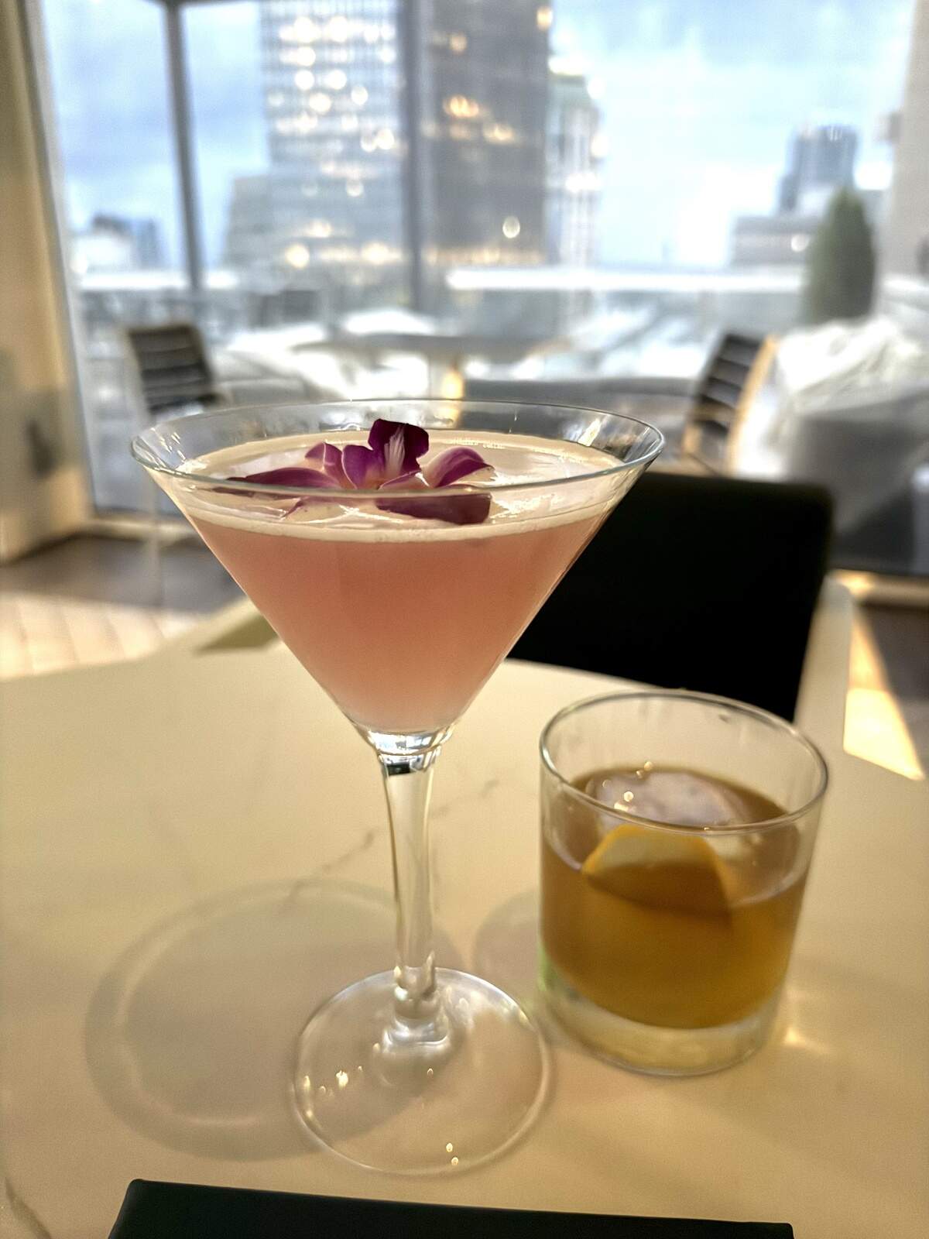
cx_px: 464
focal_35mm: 24
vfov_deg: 71.6
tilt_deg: -21.1
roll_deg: +0.1
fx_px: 859
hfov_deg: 56.8
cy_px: 620
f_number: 1.78
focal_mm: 6.76
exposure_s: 1/23
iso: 1600
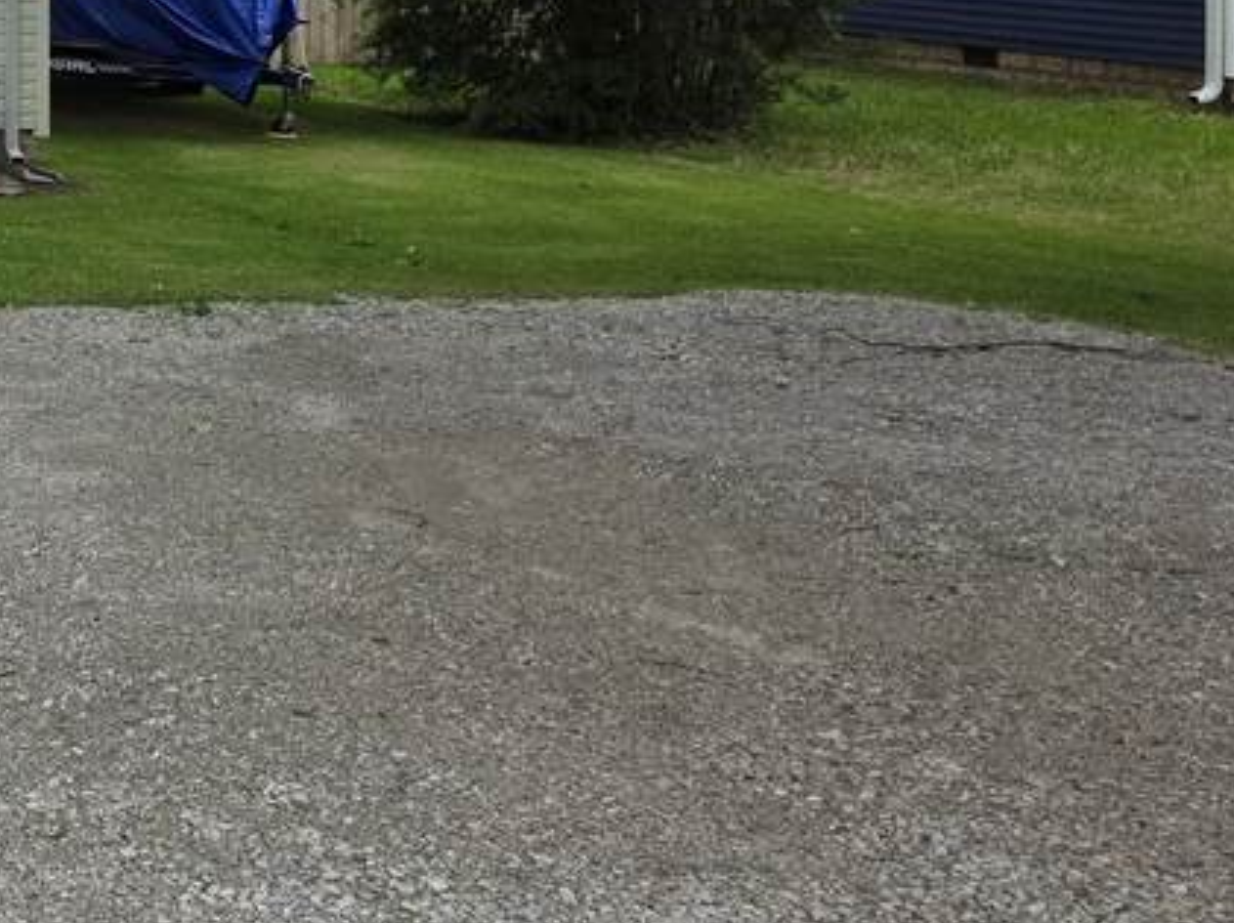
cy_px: -179
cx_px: -580
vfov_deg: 19.7
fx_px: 2493
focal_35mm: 70
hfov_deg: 22.9
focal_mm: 6.25
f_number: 1.7
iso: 80
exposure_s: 1/5296
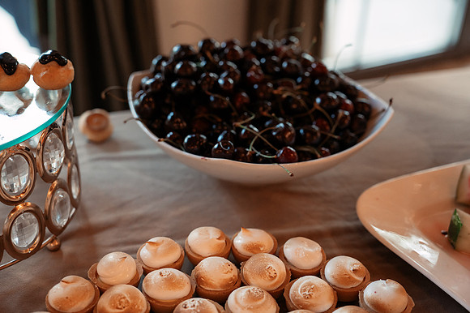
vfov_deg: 30.5
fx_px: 574
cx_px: 235
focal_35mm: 44
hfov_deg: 44.5
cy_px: 156
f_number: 2.8
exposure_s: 1/320
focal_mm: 44
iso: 2500
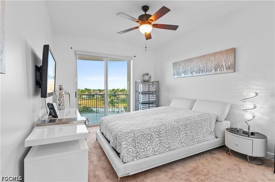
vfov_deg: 69.5
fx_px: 132
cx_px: 138
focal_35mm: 17
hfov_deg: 92.5
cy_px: 91
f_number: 8
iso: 200
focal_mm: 11.5
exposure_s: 1/4
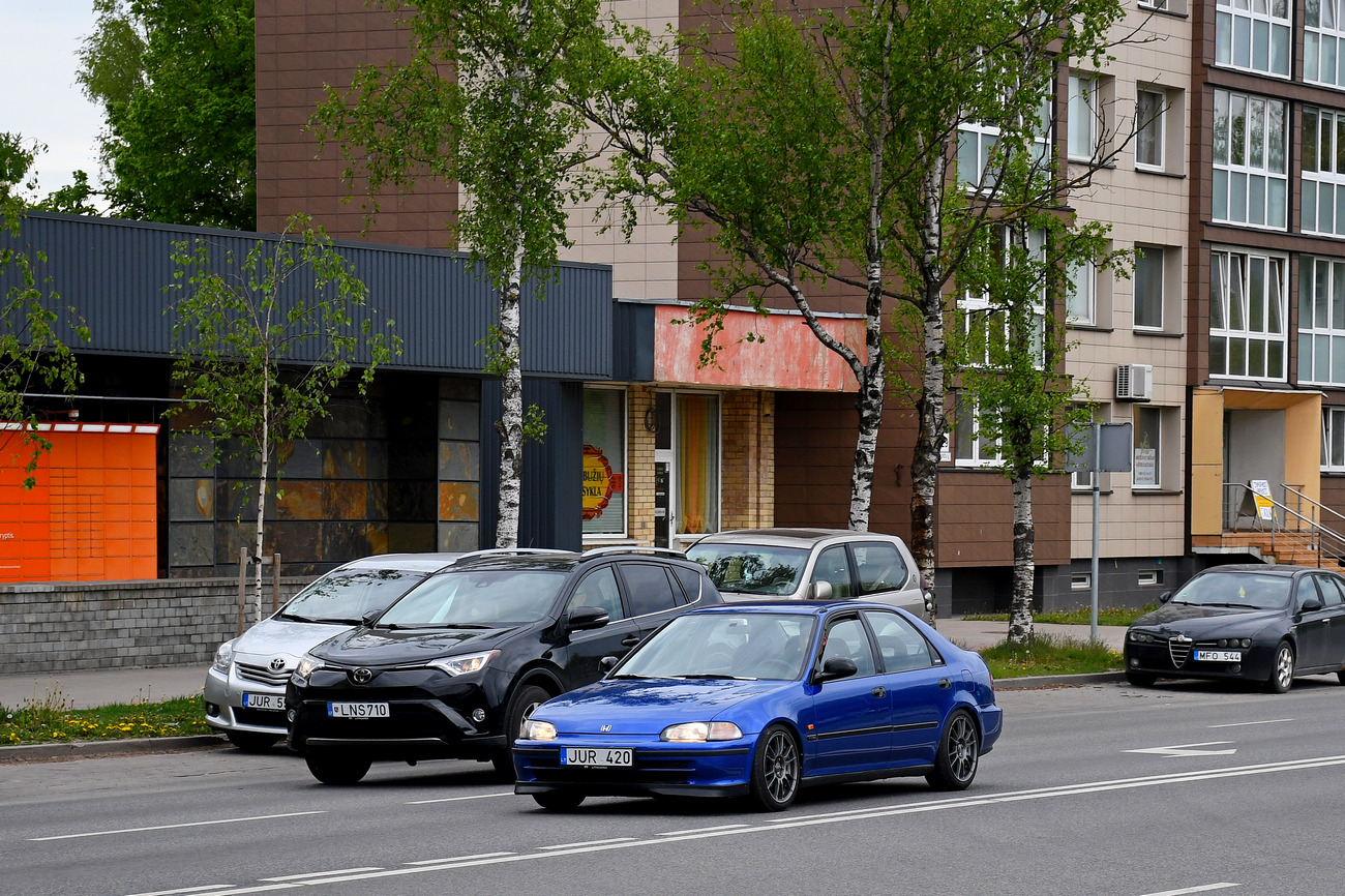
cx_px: 672
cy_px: 448
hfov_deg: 26.0
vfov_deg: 17.5
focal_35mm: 78
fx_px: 2913
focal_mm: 52
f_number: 5.6
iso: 400
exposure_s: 1/500
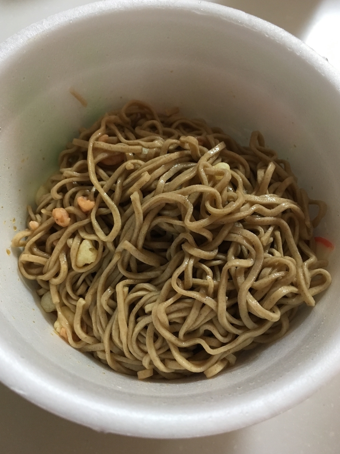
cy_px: 229
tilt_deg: -65.5
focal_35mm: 30
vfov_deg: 60.0
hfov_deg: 46.8
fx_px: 393
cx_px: 170
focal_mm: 4.15
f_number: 2.2
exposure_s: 1/30
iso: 125
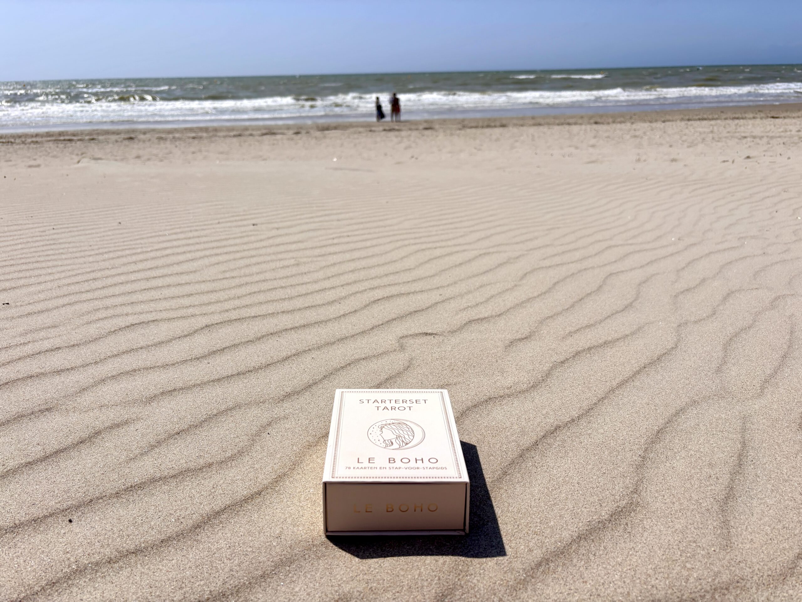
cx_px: 401
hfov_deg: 67.3
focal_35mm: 26
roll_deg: +0.5
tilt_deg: -20.5
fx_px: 602
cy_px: 301
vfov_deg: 53.1
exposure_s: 1/12195
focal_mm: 5.96
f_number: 1.6
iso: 50
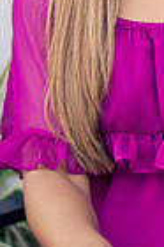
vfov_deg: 12.6
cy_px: -23
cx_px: 207
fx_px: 1103
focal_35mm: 161
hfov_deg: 8.4
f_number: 1.4
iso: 250
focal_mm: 50
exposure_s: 1/500
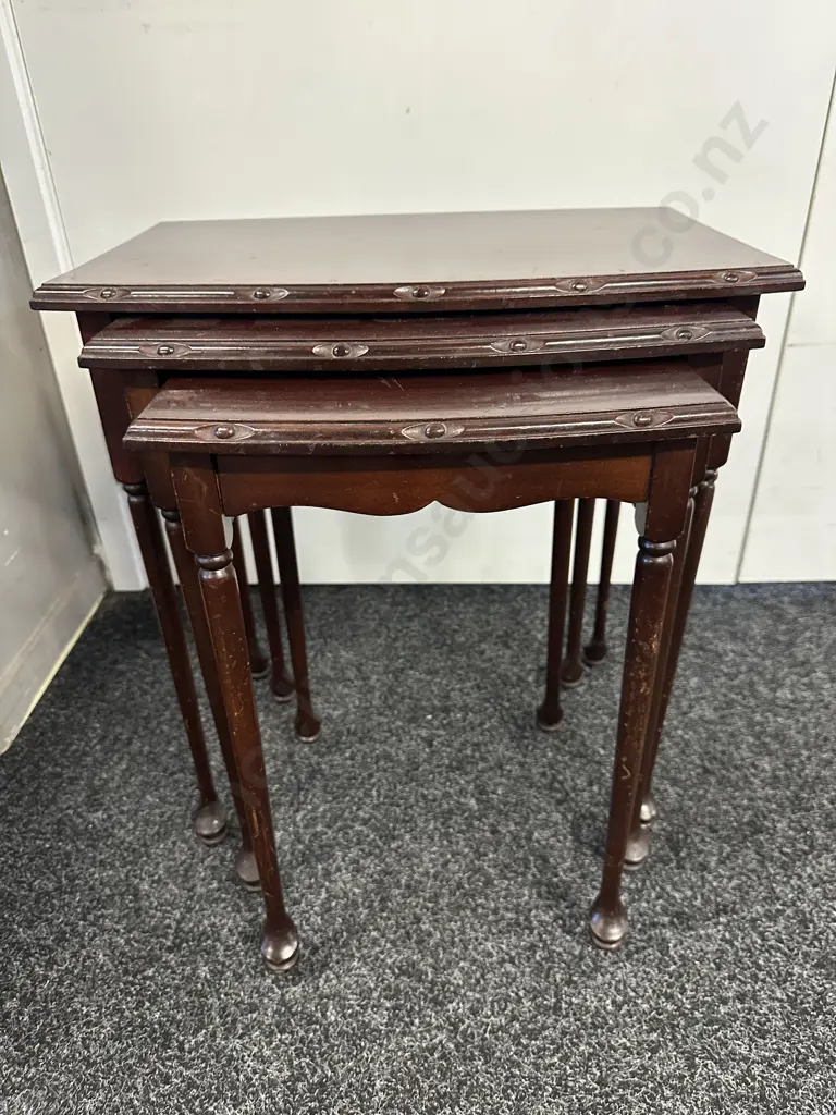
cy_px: 558
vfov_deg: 71.6
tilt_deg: -31.3
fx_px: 773
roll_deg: +1.9
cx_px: 418
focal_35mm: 24
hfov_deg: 56.8
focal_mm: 6.86
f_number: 1.78
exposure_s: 1/50
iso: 500
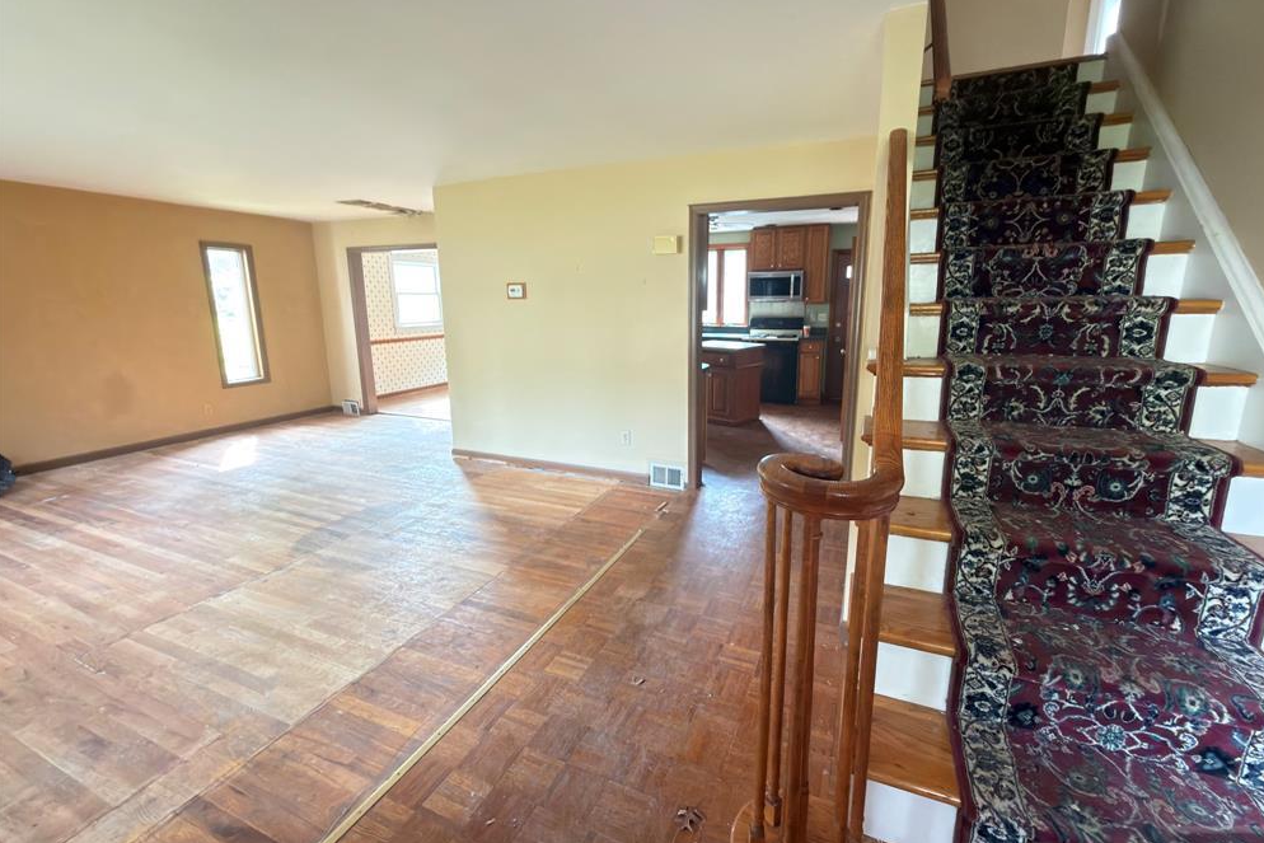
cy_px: 399
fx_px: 527
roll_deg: +0.4
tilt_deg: -11.2
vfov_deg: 77.3
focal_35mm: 15
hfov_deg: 100.4
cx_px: 646
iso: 320
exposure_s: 1/24
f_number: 2.2
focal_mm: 2.22
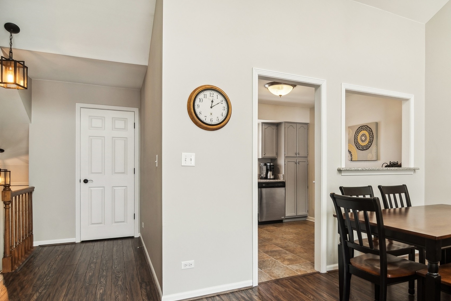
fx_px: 438
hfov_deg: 54.2
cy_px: 166
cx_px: 260
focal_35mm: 35
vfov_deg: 37.8
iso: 200
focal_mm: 20
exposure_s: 1/40
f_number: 8
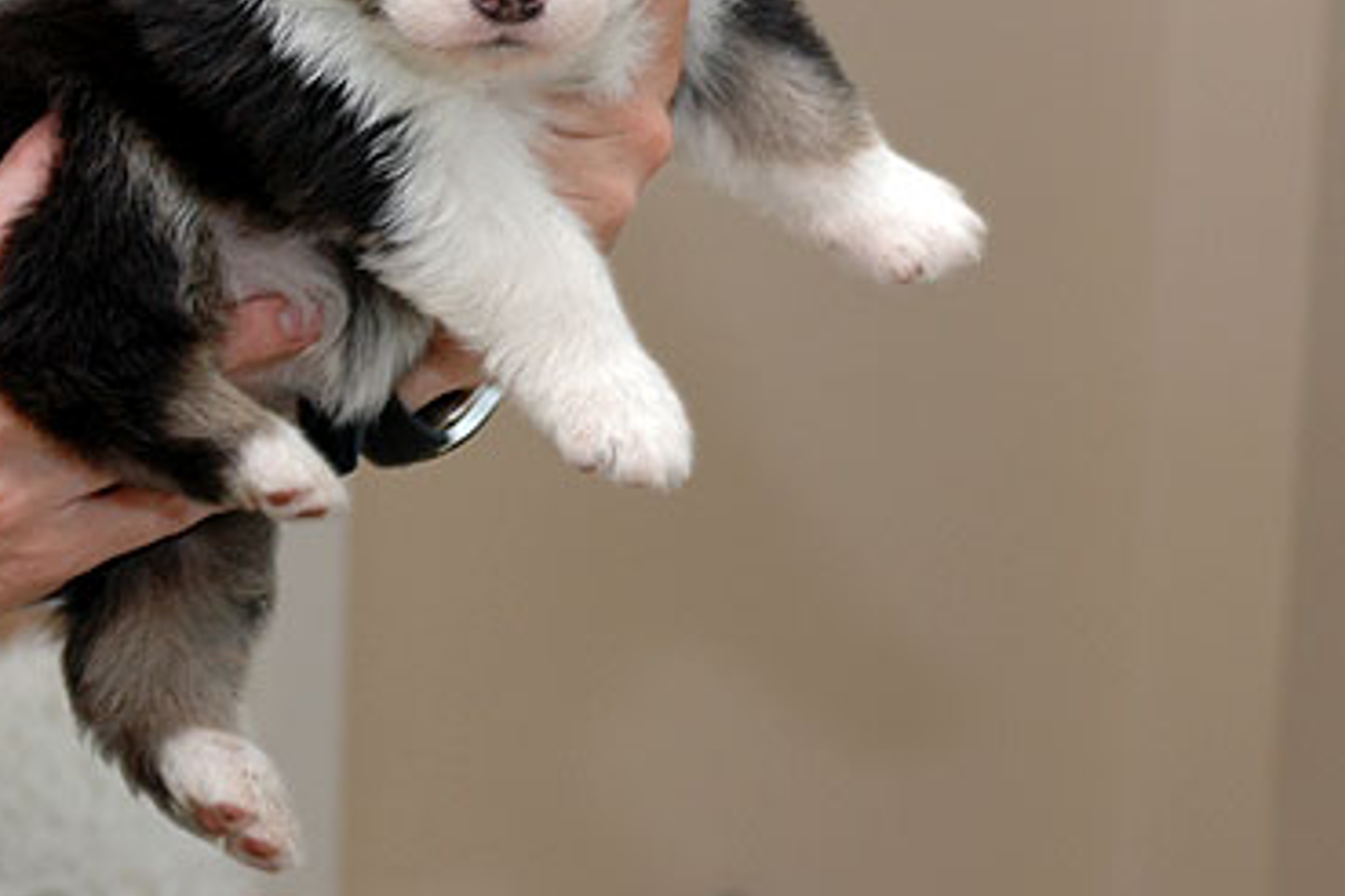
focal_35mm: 110
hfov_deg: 18.5
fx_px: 4102
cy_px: 226
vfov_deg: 12.4
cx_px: 397
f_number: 5
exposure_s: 1/60
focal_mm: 45
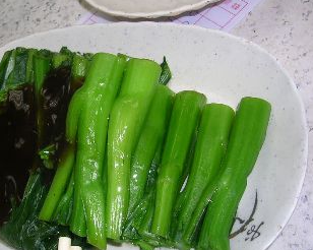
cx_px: 98
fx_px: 500
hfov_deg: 34.4
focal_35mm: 54
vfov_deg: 28.0
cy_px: 150
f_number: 2.8
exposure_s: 1/60.1
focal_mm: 5.8
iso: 50
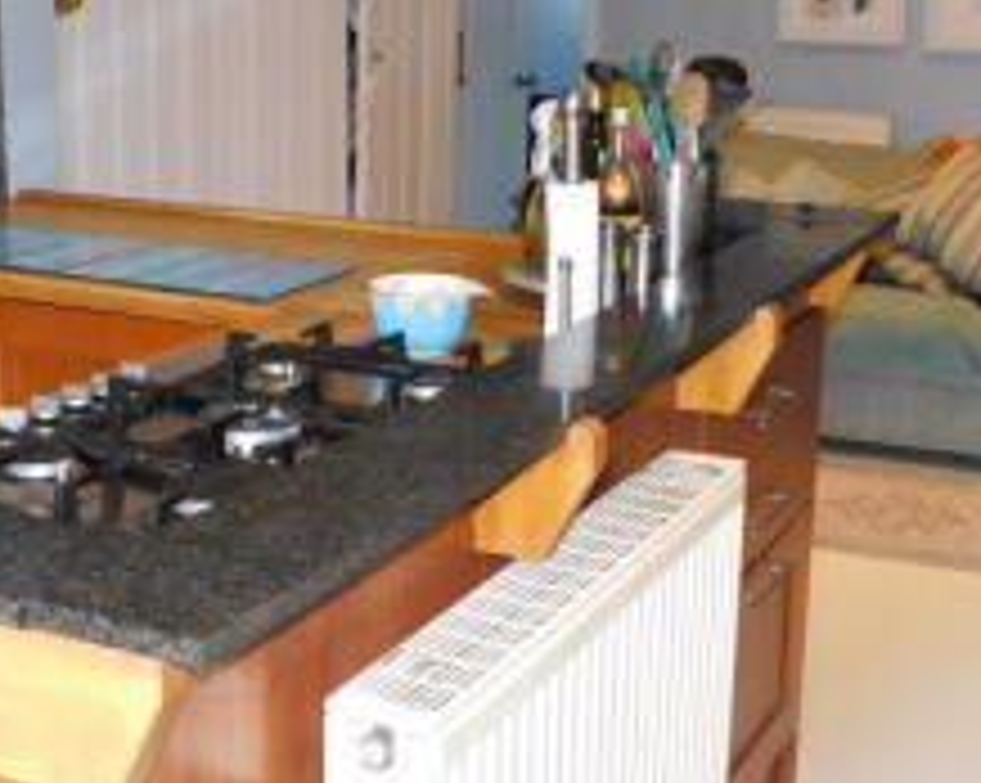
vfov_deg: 25.3
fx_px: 1740
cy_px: 331
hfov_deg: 31.1
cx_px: 286
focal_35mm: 60
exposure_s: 1/30
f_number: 3
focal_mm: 4
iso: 200
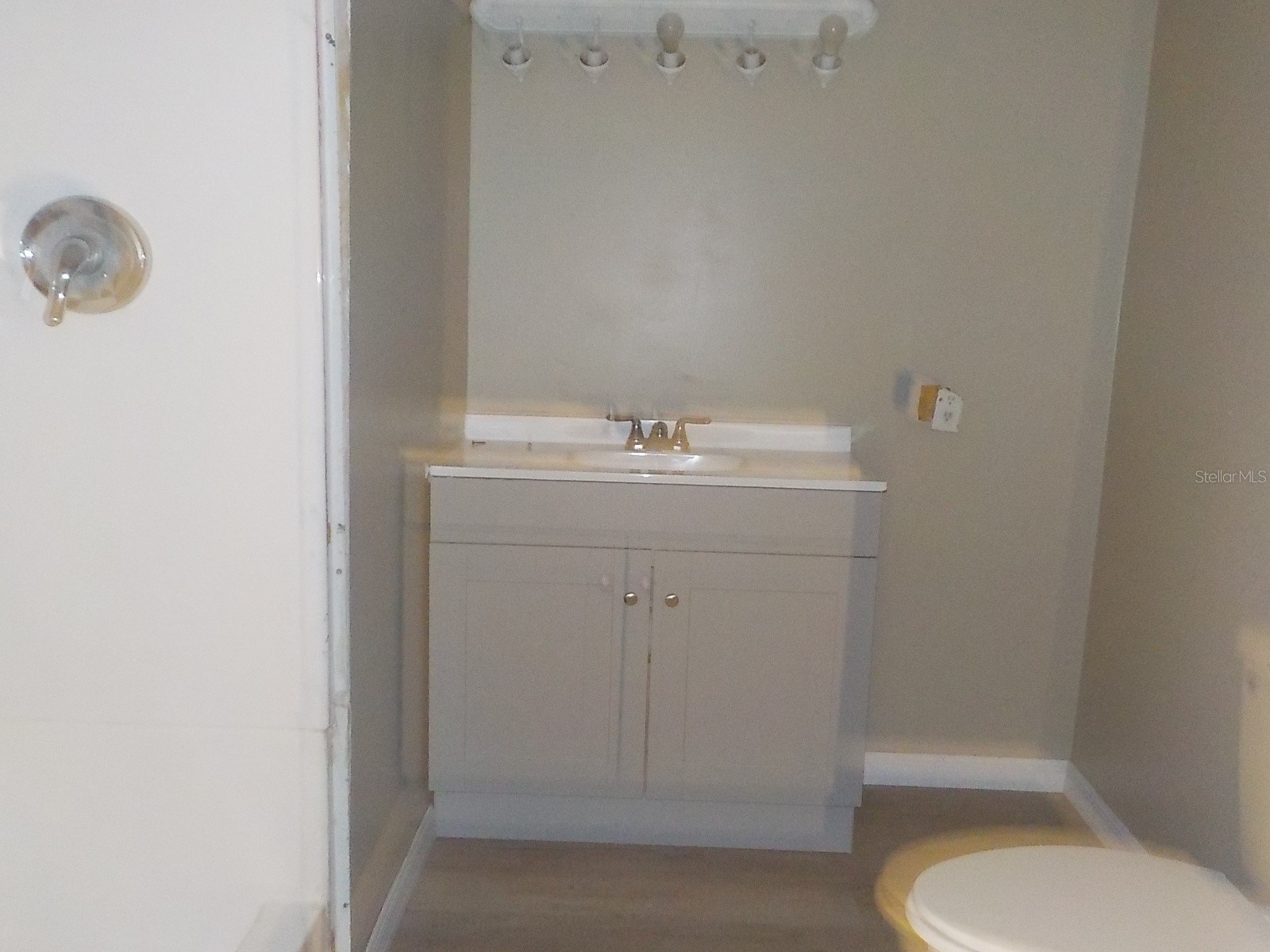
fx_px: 1101
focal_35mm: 30
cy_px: 476
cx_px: 635
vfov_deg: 46.8
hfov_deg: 60.0
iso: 800
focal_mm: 4.1
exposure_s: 1/8
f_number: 3.3
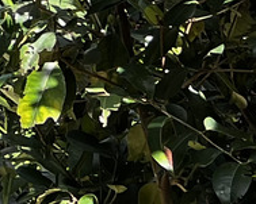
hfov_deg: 7.8
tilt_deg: +5.8
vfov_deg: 6.6
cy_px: -390
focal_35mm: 215
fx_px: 1628
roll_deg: +1.6
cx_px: -498
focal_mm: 5.7
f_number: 1.5
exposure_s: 1/401
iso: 50
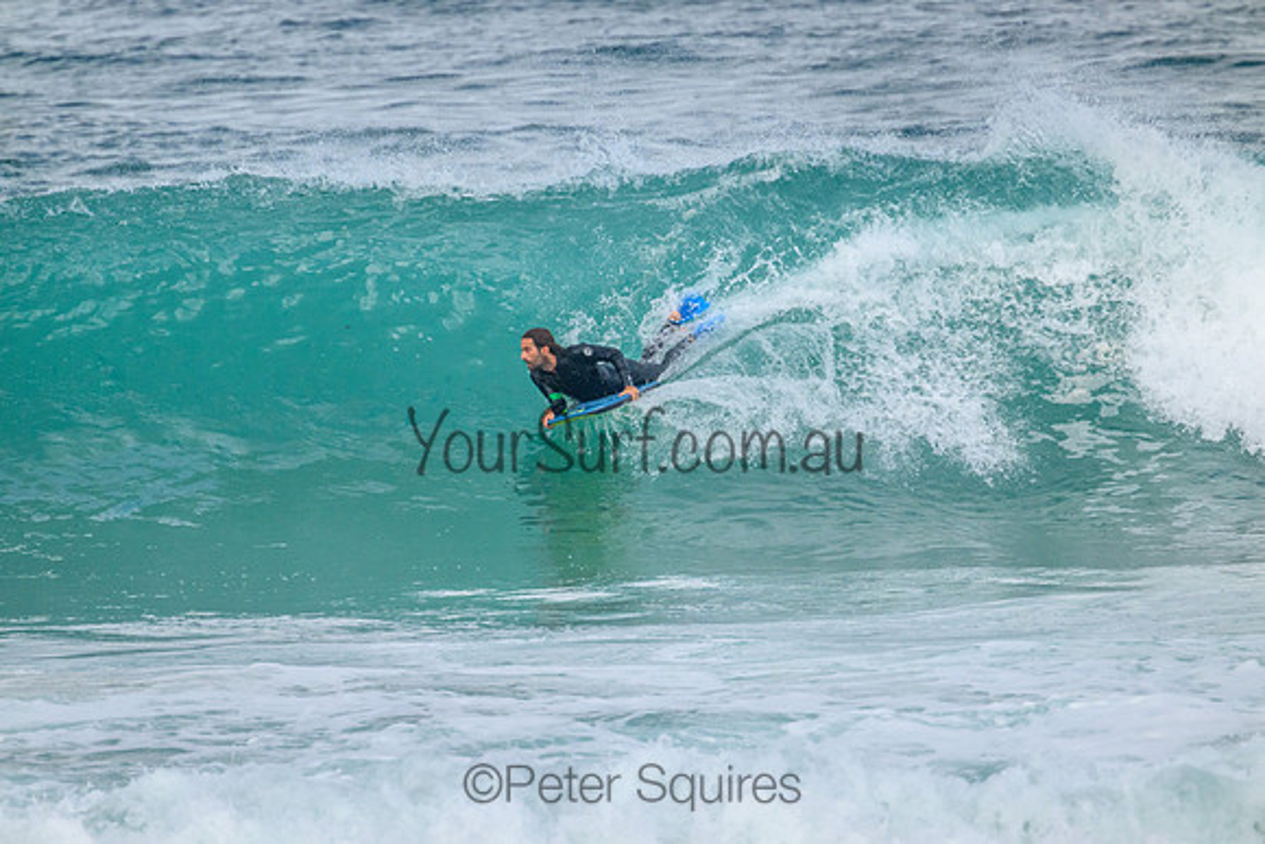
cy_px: 422
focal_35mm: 800
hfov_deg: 2.6
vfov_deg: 1.7
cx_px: 632
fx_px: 28116
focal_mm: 800
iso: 1600
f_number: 11
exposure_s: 1/2000
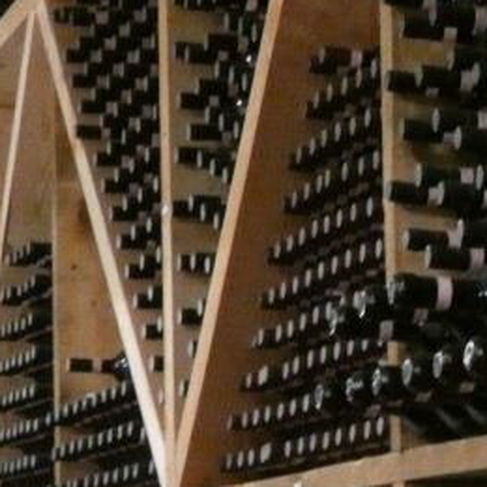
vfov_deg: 10.4
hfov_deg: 10.2
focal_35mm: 167
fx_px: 2658
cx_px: 714
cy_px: 463
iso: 1600
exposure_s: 1/15
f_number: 3.8
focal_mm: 8.6
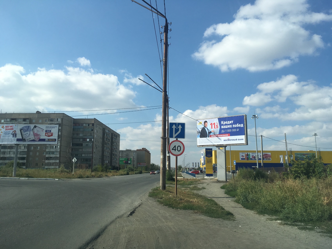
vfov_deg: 48.2
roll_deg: -1.0
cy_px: 124
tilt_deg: +9.4
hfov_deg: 61.7
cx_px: 166
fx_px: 278
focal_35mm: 29
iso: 25
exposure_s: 1/1972
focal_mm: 4.15
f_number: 2.2
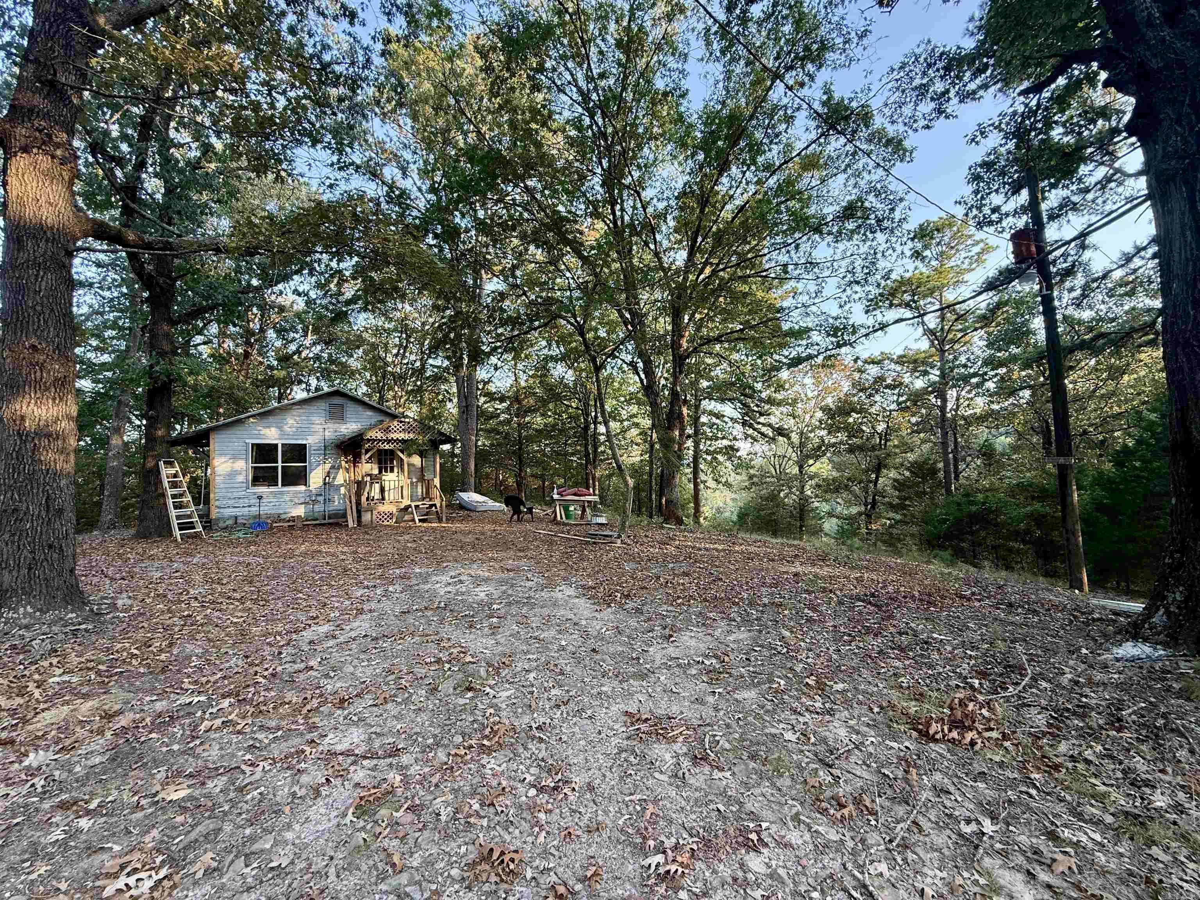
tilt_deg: +2.8
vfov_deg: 85.7
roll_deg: +1.9
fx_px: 485
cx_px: 600
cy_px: 450
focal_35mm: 14
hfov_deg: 102.1
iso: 100
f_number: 2.2
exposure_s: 1/99
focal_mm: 2.22
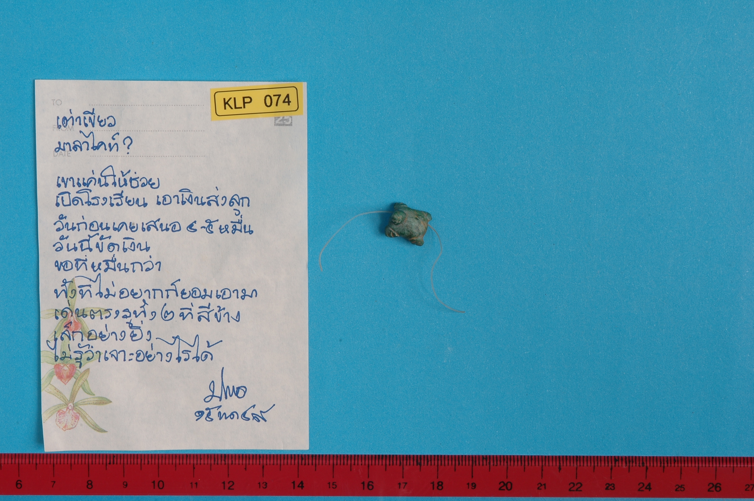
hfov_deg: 24.6
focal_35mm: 82
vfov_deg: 16.5
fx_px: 1726
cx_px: 377
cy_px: 250
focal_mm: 55
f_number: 25
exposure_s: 1/6
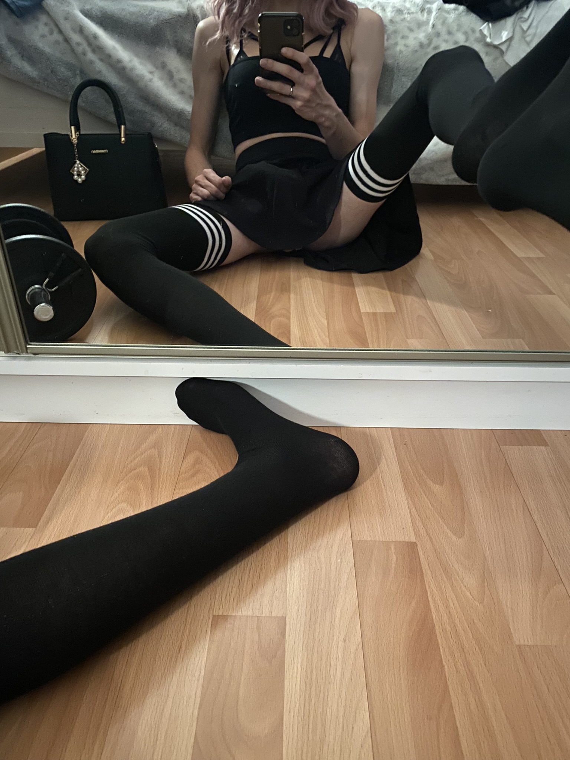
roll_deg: -0.5
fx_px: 571
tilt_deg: -31.2
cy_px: 380
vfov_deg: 67.3
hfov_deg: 53.1
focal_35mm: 26
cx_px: 285
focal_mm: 4.25
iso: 500
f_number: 1.8
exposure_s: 1/8
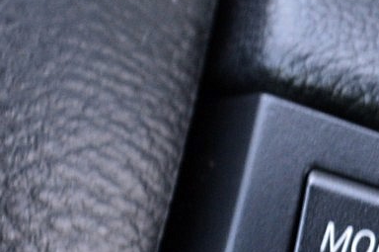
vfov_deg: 3.9
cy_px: 292
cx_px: 358
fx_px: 3671
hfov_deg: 5.9
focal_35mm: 349
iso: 800
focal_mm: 55
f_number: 5.6
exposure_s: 1/50
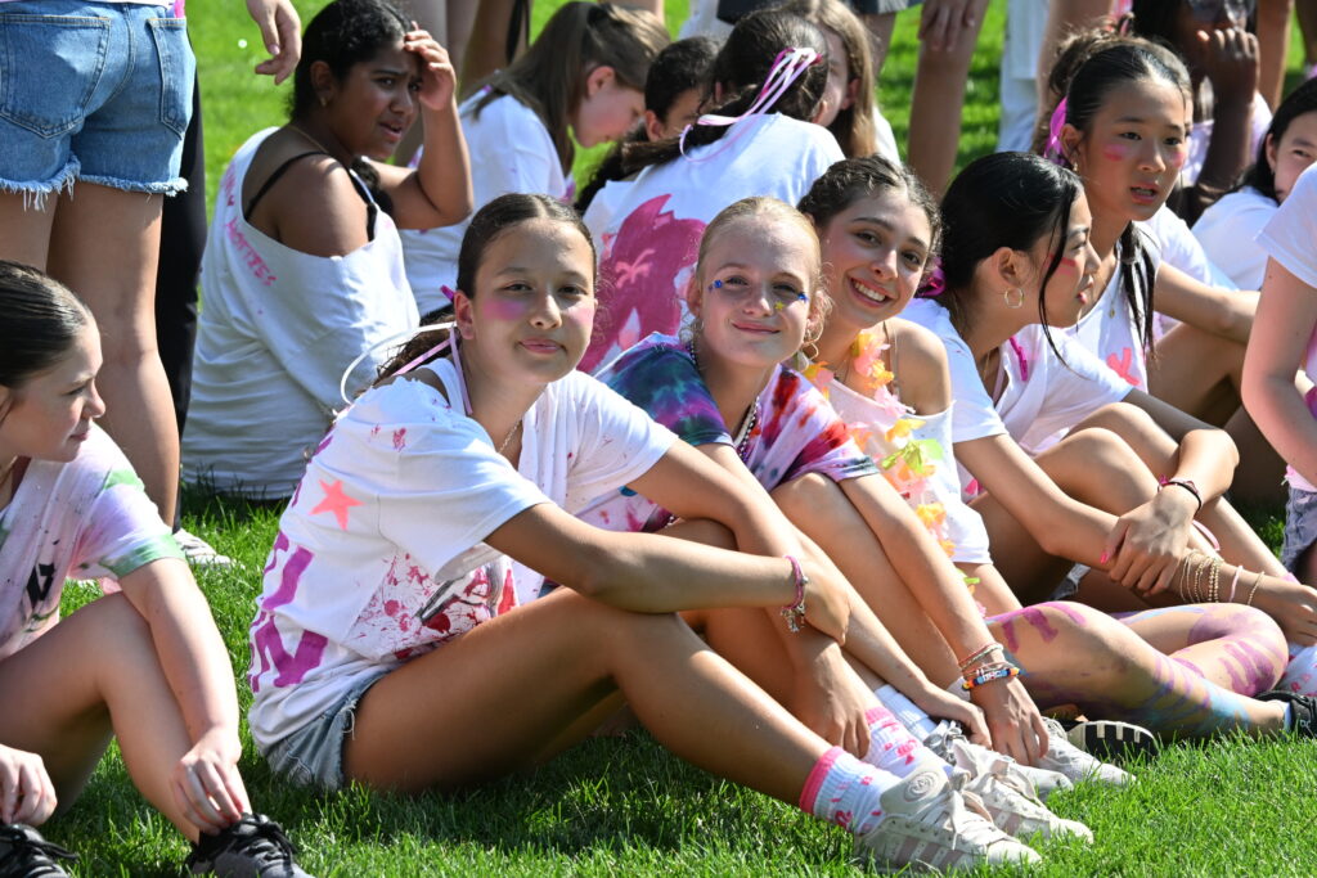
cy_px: 439
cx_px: 658
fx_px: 8671
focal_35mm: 237
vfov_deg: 5.8
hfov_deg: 8.7
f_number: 8
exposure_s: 1/500
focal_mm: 158
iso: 360
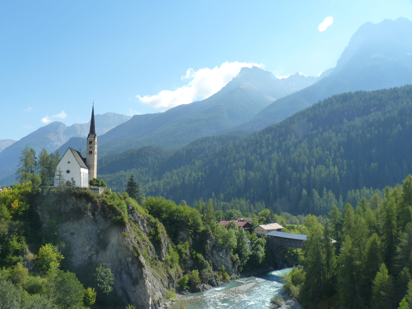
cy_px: 154
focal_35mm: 33
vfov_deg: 42.9
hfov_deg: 55.4
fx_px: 393
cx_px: 206
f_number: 5
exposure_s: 1/200
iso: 125
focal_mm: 5.9
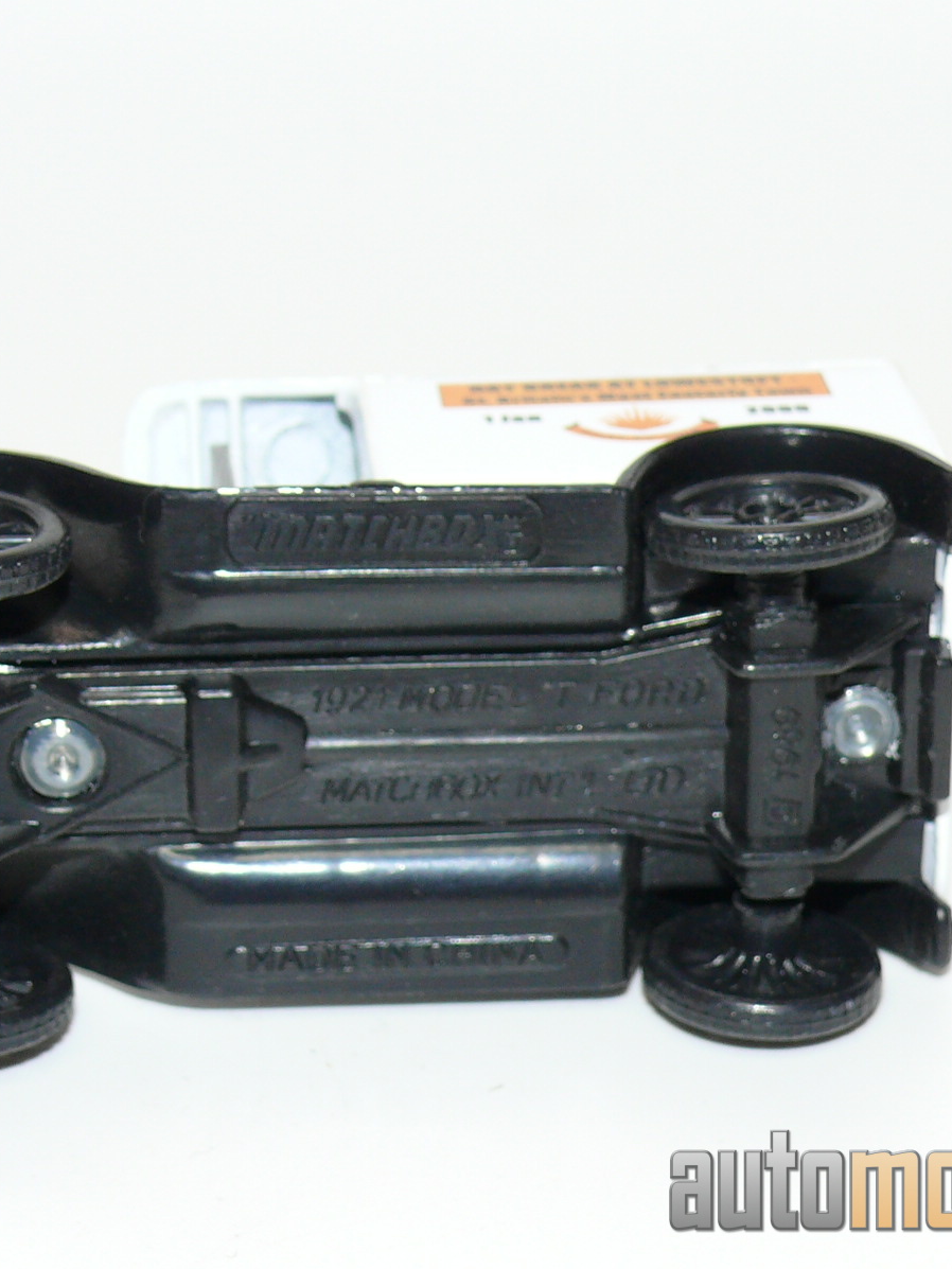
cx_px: 425
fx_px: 4656
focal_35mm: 127
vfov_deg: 15.5
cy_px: 635
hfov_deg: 11.7
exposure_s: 1/30
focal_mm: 12.9
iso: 100
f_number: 4
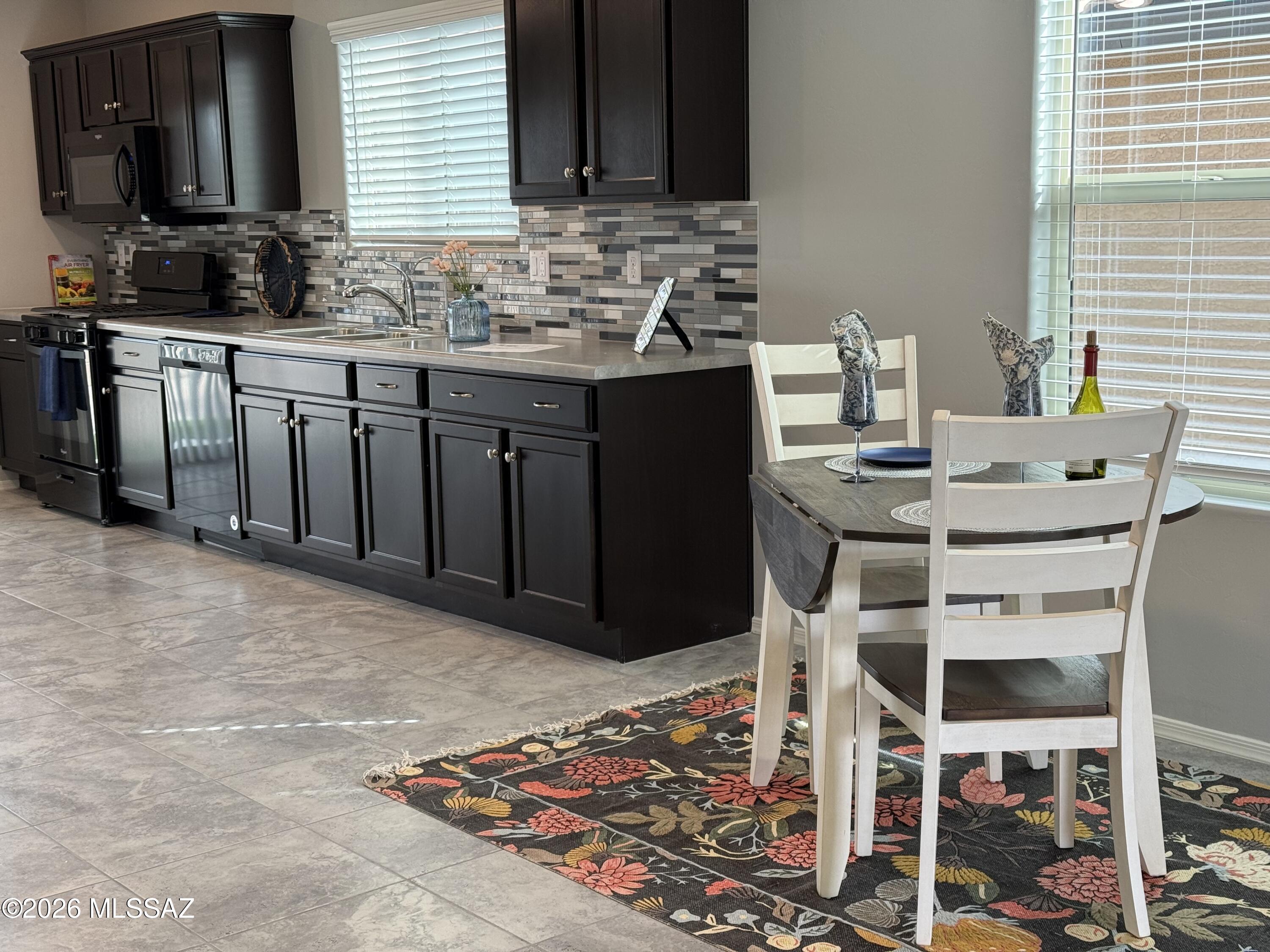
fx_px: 1761
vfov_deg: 30.3
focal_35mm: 48
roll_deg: +1.5
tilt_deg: -8.7
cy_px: 476
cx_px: 635
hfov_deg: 39.7
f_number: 1.78
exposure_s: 1/60
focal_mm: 6.76
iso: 64
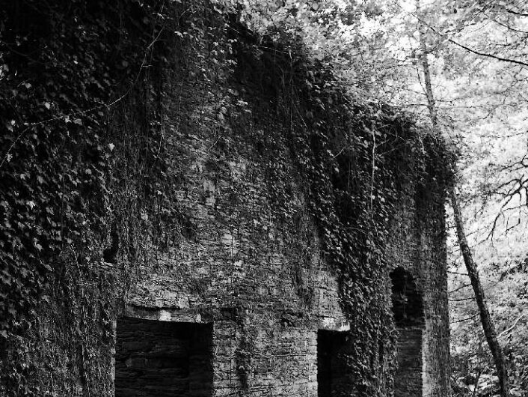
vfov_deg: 25.1
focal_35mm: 58
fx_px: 885
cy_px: 264
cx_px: 216
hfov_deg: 33.1
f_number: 2
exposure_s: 1/125
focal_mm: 20
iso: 200
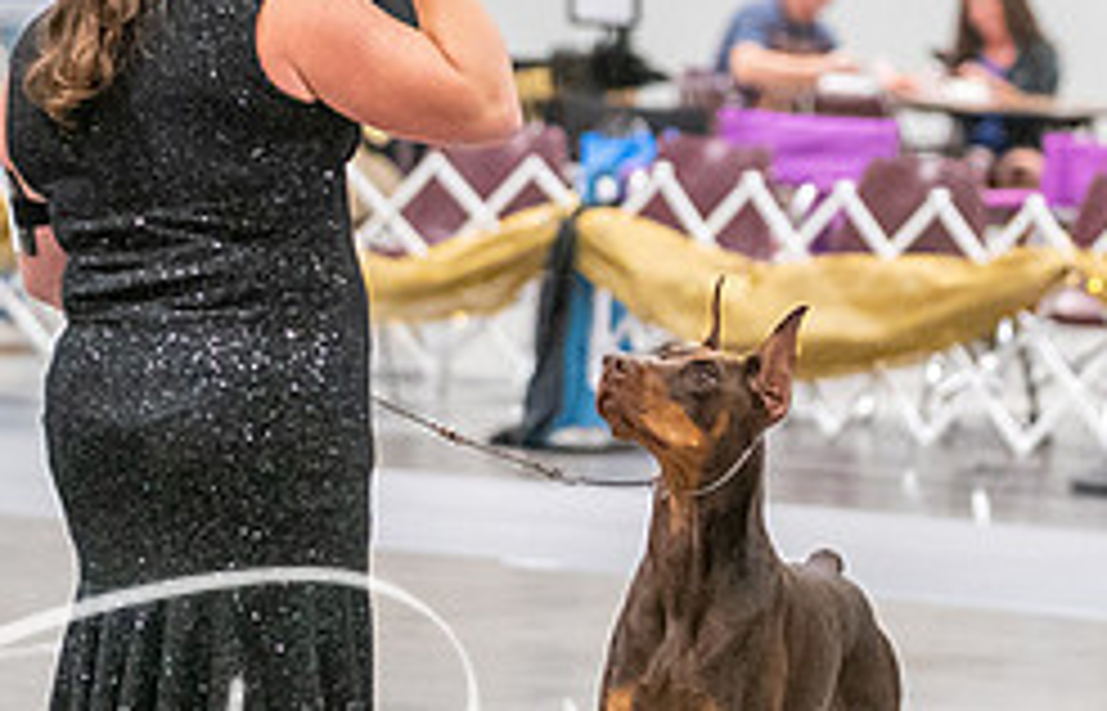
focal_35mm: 344
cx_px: 635
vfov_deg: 3.9
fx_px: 10460
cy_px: 205
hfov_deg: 6.1
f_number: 2.8
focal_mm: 120
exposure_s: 1/250
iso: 6400
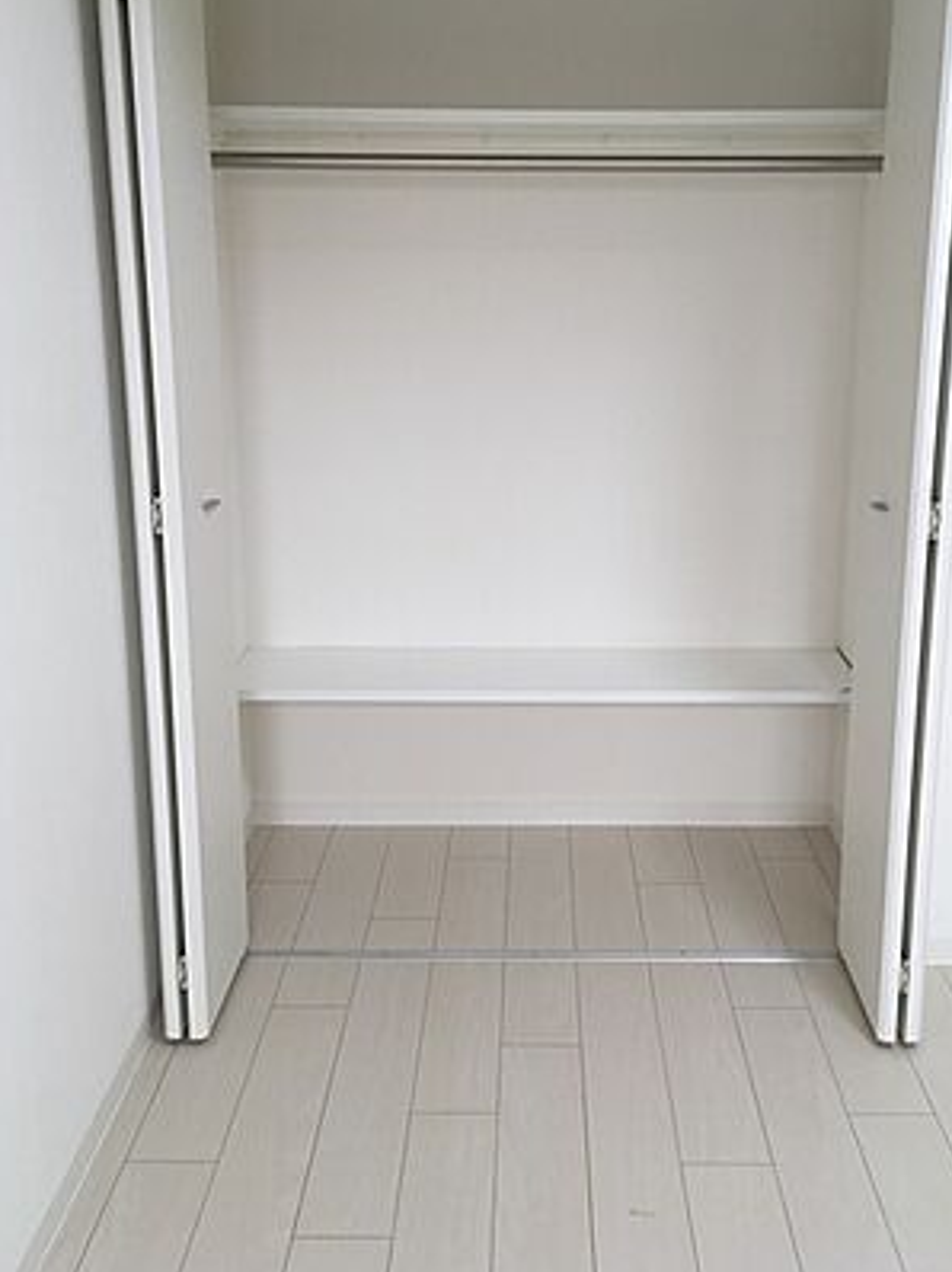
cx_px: 540
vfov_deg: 52.4
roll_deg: +0.2
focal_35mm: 35
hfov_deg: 40.6
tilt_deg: -13.7
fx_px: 1285
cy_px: 537
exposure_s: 1/50
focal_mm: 4.15
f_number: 2.2
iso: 32
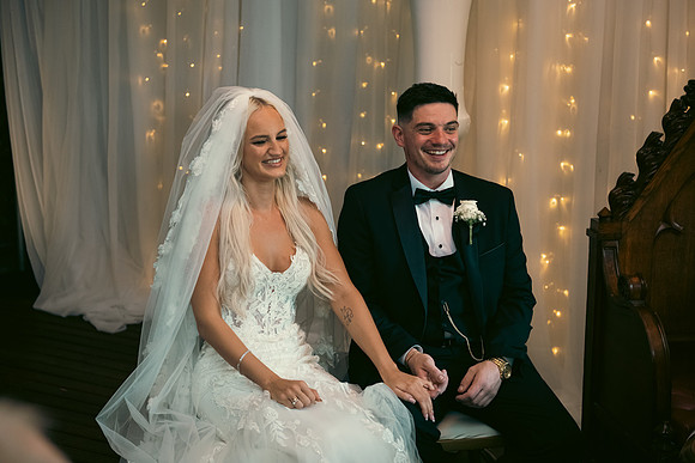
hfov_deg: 34.5
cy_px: 232
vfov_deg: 23.4
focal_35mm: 58
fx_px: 1120
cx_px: 348
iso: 1250
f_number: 3.5
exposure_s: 1/160
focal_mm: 58
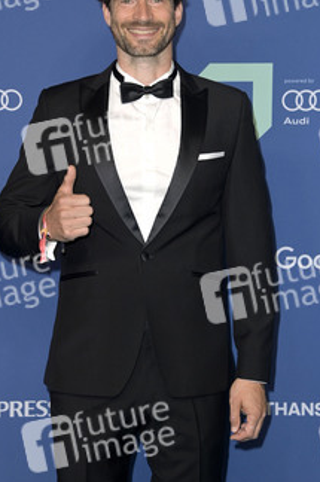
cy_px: 214
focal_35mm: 105
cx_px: 141
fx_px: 1404
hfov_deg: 13.0
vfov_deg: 19.5
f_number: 5.6
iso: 800
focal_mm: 85
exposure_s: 1/250
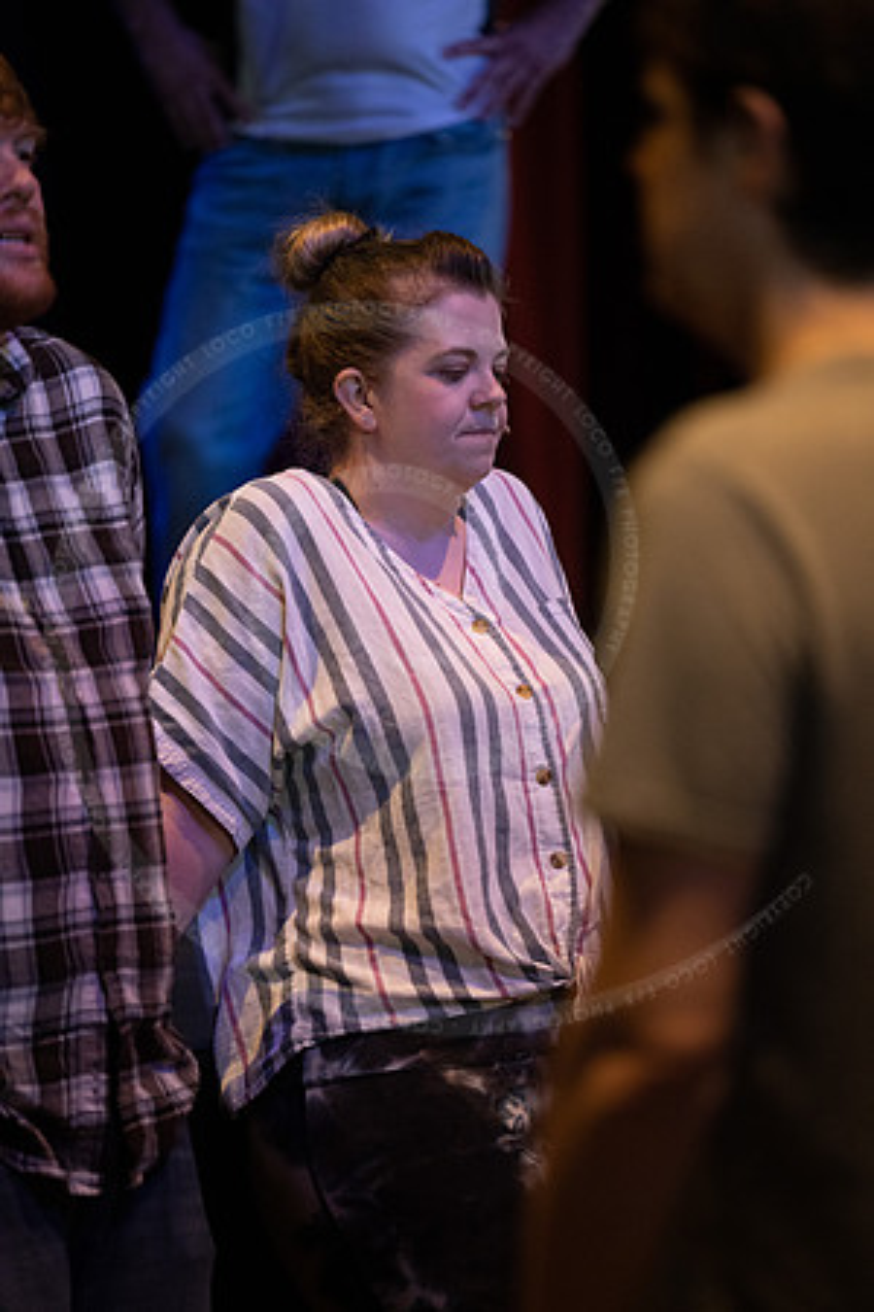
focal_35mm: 200
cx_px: 437
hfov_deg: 6.9
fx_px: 7283
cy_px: 656
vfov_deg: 10.3
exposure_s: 1/250
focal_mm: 200
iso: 4000
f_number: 2.8
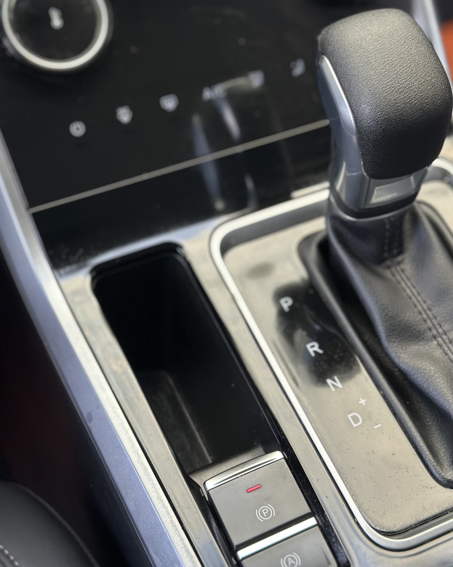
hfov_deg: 24.9
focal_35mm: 61
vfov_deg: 30.9
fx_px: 1022
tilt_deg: -51.5
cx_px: 268
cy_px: 219
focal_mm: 6.86
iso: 64
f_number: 1.78
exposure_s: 1/125
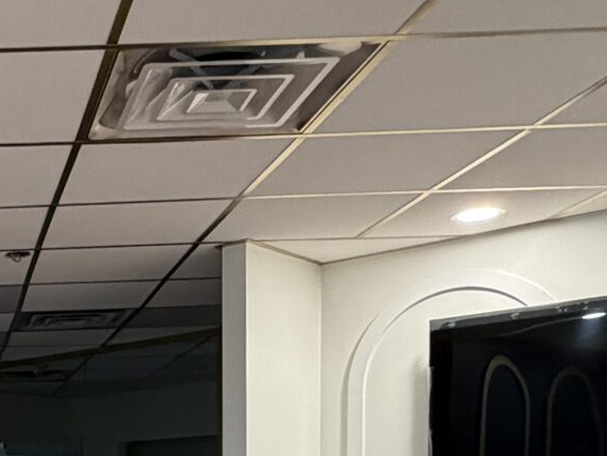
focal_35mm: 62
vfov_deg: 21.7
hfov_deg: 27.9
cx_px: -88
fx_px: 1088
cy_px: 571
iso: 250
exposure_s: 1/60
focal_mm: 2.22
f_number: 2.2
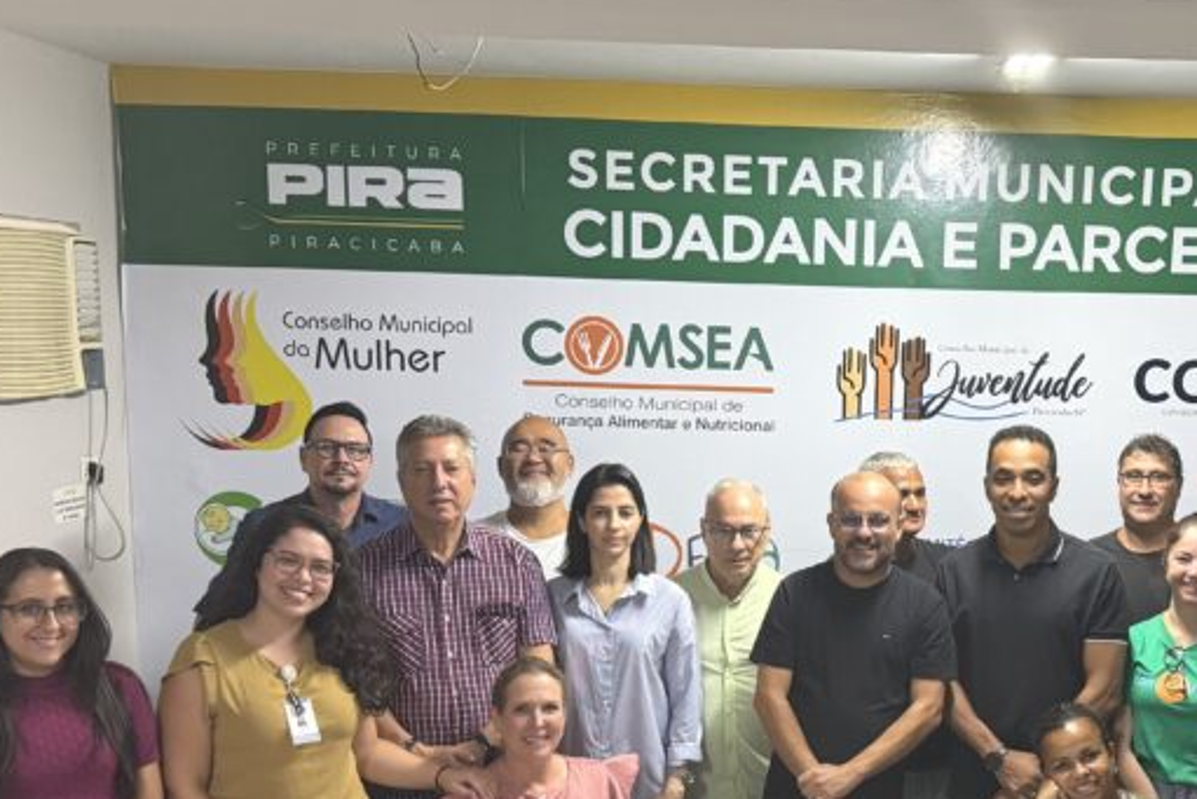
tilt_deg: -9.6
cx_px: 864
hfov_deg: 38.8
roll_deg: -1.4
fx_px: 1663
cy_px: 586
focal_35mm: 50
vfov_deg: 26.7
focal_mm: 6.76
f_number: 1.78
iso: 500
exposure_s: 1/60
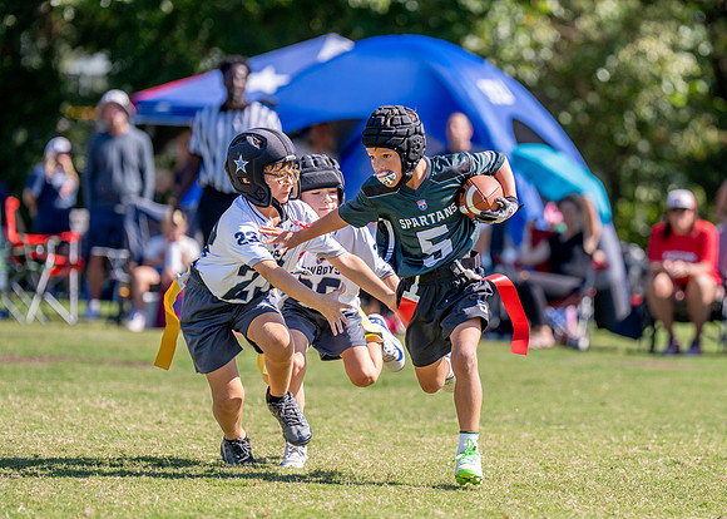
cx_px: 431
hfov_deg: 9.7
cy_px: 283
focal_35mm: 209
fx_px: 4305
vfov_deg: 6.9
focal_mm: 147
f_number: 2.8
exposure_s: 1/2500
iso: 200
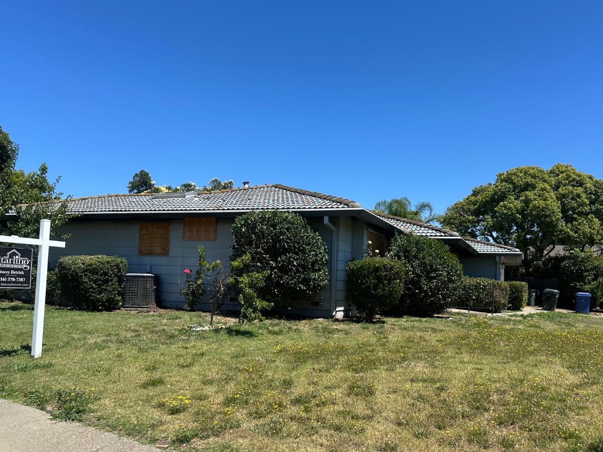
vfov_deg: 48.1
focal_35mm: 29
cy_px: 253
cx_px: 312
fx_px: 505
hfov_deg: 61.6
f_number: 1.78
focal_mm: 6.86
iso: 80
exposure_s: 1/4184
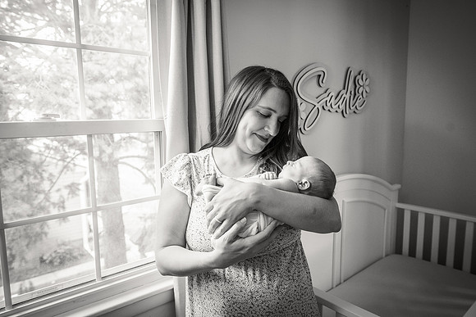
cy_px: 158
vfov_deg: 48.4
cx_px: 238
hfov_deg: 67.9
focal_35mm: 27
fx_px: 353
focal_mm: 26
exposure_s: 1/125
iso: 1250
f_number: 4
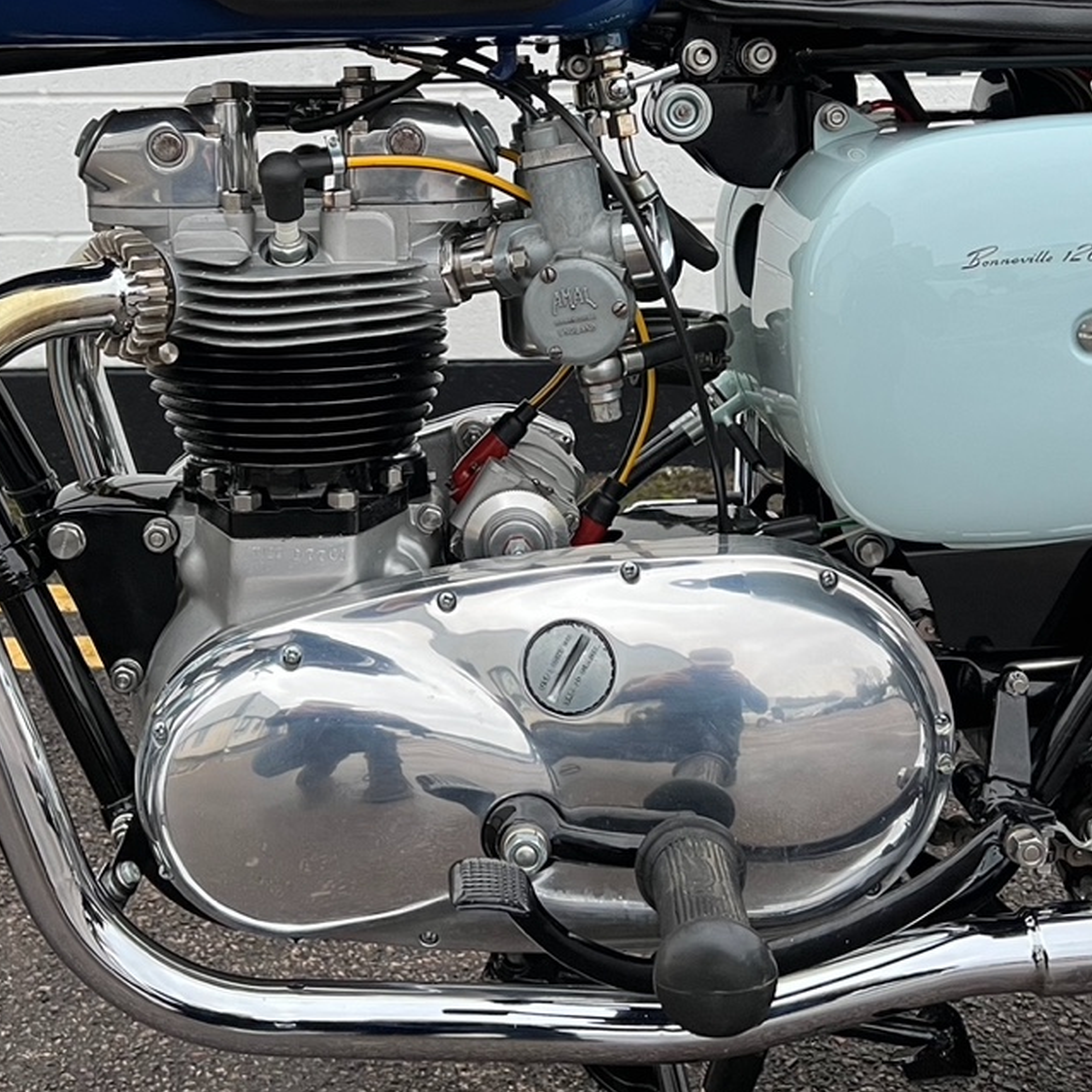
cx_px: 439
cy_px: 337
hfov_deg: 36.7
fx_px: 1642
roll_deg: +0.5
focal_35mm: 46
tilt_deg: -8.5
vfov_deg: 36.3
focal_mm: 5.7
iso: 125
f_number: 1.5
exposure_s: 1/68
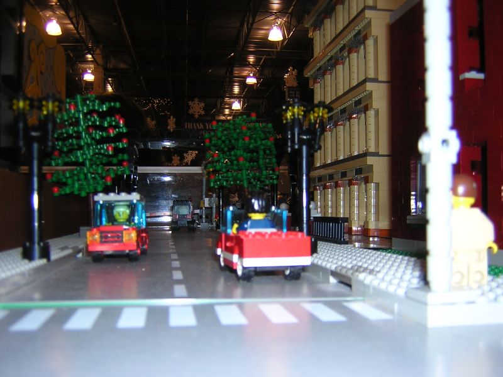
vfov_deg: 39.7
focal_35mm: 36
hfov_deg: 51.4
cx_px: 252
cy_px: 188
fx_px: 523
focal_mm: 4.7
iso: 100
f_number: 2.6
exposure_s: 1/60.1
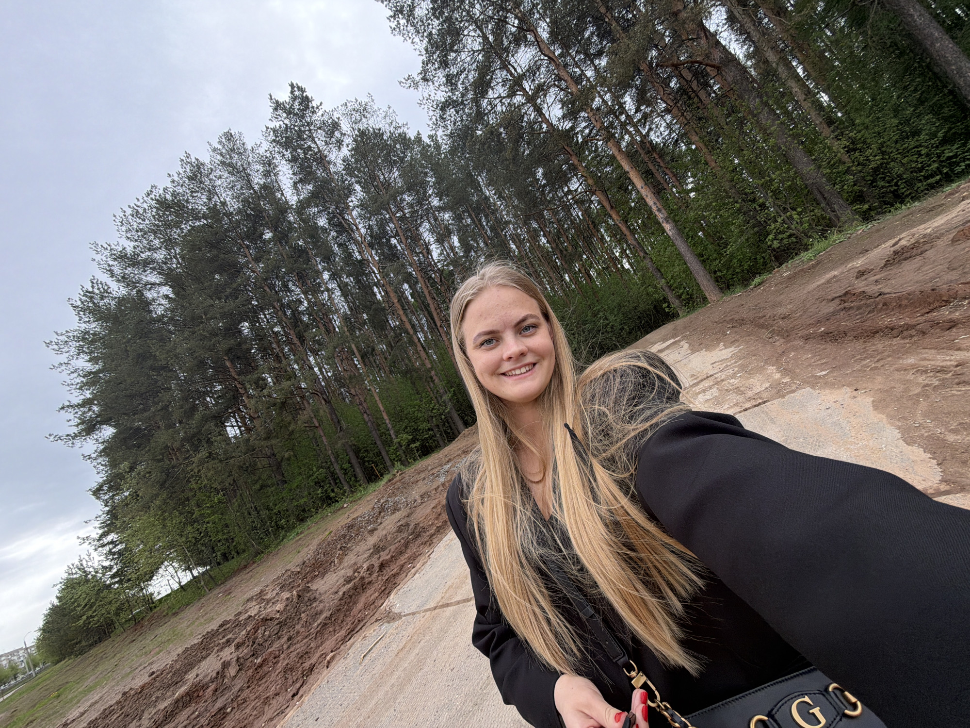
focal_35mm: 14
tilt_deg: +14.5
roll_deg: +29.4
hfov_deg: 102.1
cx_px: 485
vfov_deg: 85.7
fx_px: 392
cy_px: 364
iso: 50
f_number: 2.2
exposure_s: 1/502
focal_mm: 2.22
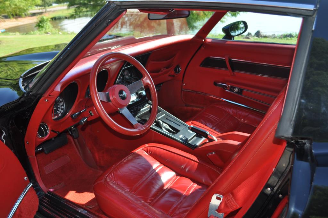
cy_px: 109
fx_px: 300
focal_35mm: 33
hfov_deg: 57.3
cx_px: 164
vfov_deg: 39.9
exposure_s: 1/200
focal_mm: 22
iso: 200
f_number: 5.6
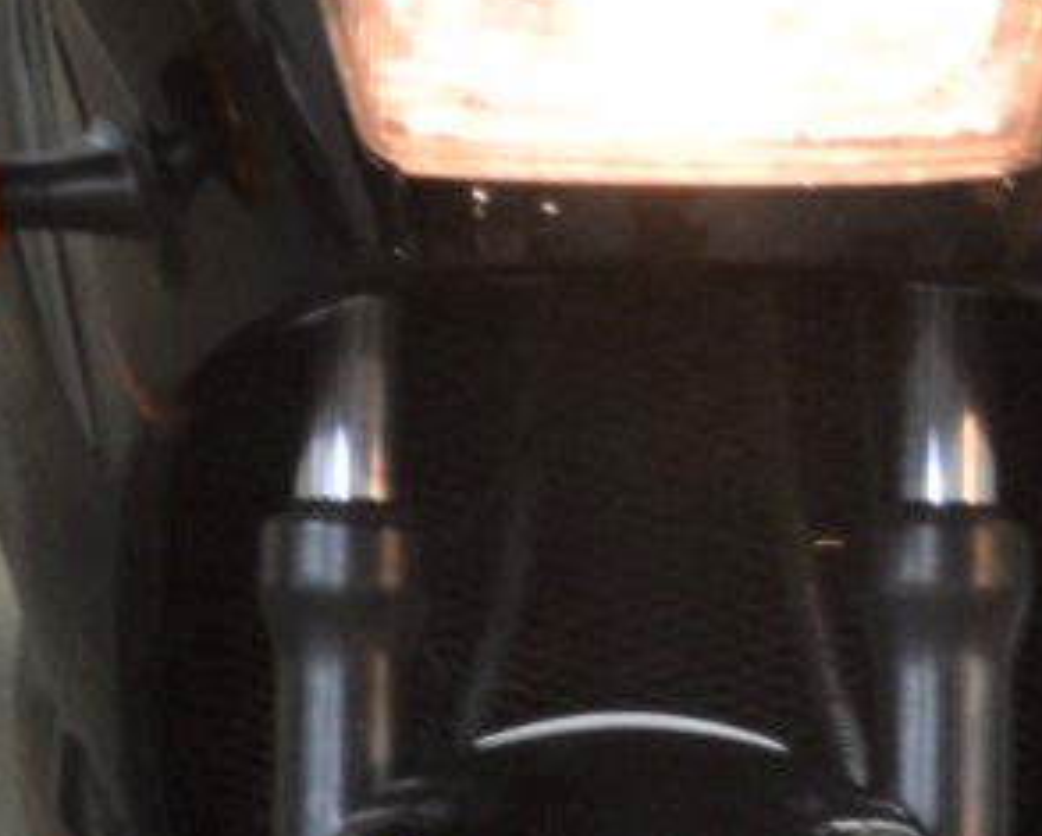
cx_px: 466
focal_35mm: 273
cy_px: 904
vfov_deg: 5.7
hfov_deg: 7.1
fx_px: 8415
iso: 560
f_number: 4.5
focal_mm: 35
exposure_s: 1/15
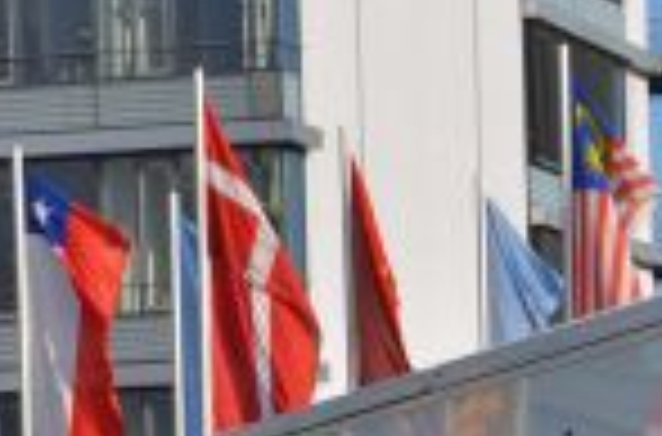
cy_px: 791
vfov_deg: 5.8
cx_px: 842
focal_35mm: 229
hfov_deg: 8.9
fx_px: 4201
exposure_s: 1/320
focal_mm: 35
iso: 100
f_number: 9
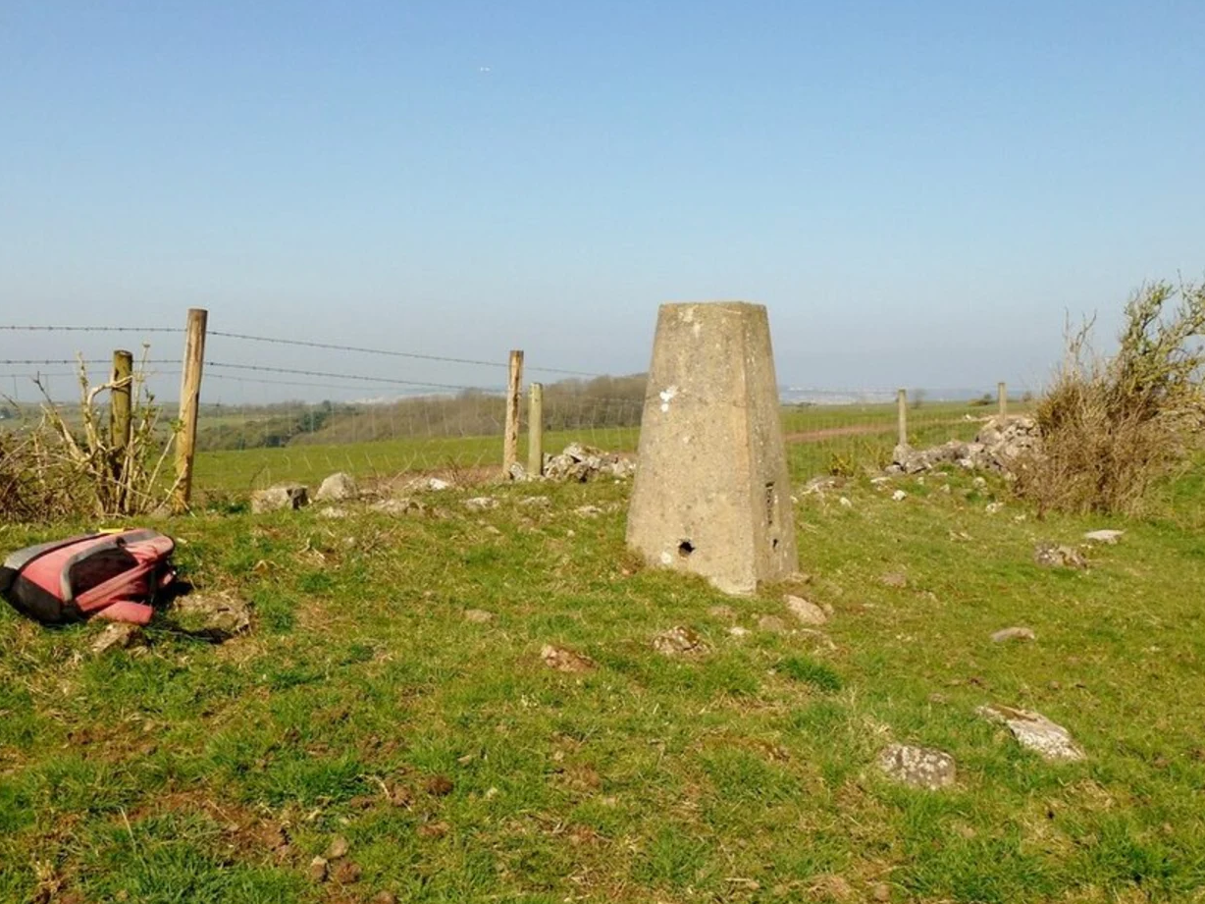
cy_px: 512
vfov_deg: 41.7
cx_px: 634
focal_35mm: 34
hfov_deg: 53.9
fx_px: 1184
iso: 100
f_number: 4
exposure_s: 1/1300
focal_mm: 5
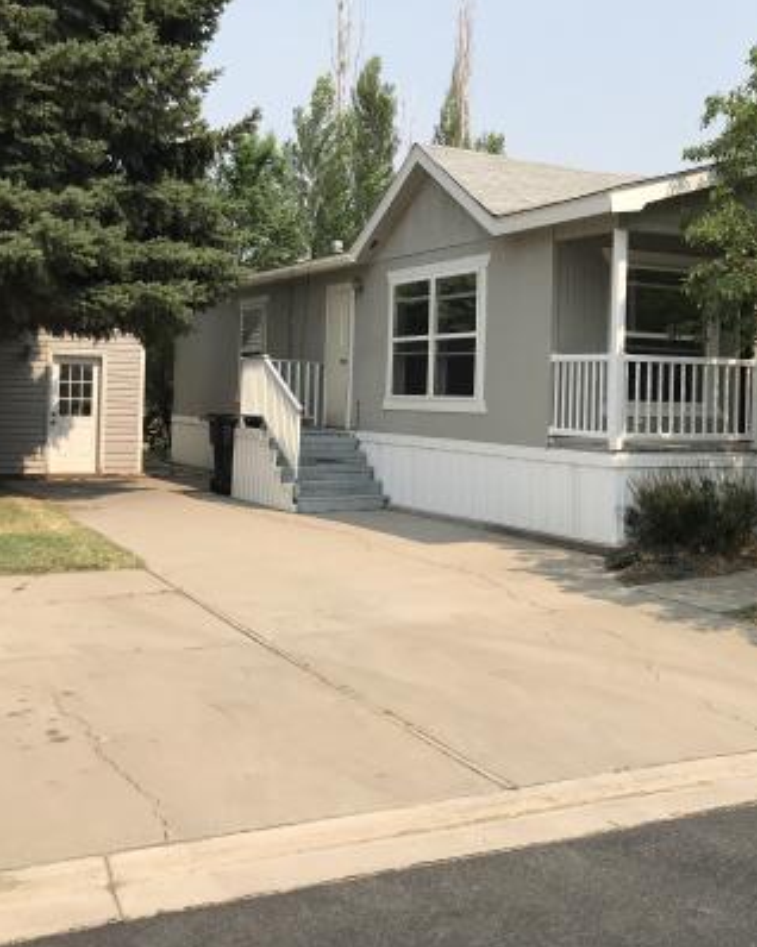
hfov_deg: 33.2
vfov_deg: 41.9
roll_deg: -1.0
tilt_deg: +1.4
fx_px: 1233
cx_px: 602
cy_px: 400
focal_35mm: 44
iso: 20
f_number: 1.8
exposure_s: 1/2227
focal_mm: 3.99
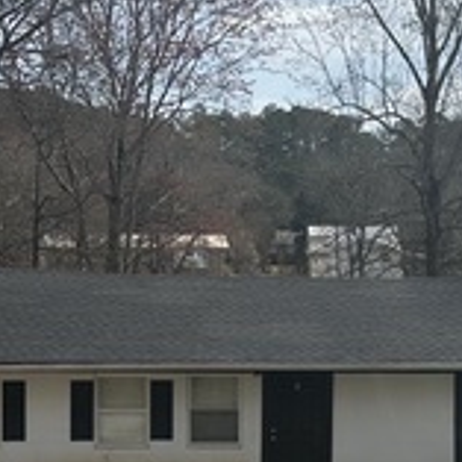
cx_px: 319
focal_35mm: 90
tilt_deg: -1.9
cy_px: 306
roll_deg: -0.5
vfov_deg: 19.2
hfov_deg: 19.2
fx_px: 1359
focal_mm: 6.86
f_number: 1.78
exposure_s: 1/6211
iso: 80
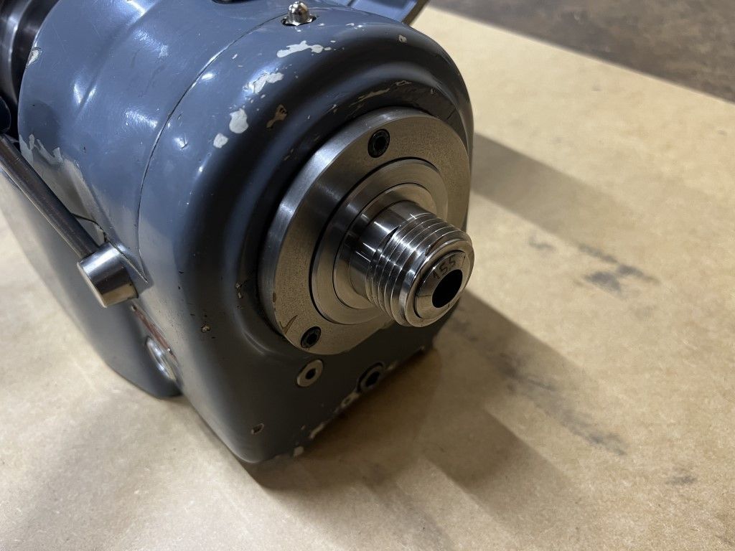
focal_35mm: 26
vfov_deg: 53.1
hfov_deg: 67.3
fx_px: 552
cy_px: 276
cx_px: 368
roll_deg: +4.2
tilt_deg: -43.9
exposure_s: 1/50
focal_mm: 5.7
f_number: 1.5
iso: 200
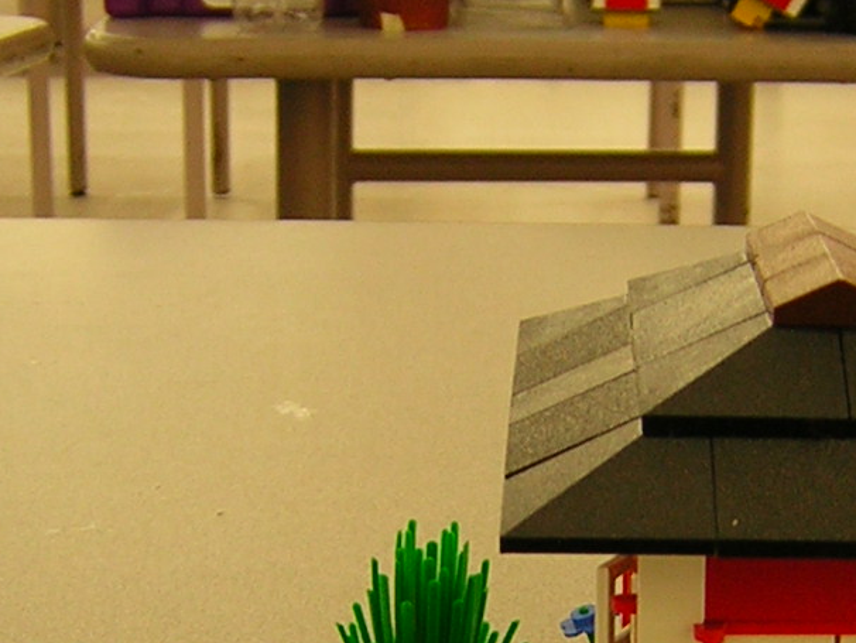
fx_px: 2350
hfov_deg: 20.5
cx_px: 610
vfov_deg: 15.4
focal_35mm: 95
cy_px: 588
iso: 50
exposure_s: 1/7.2
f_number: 2.6
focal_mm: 4.7
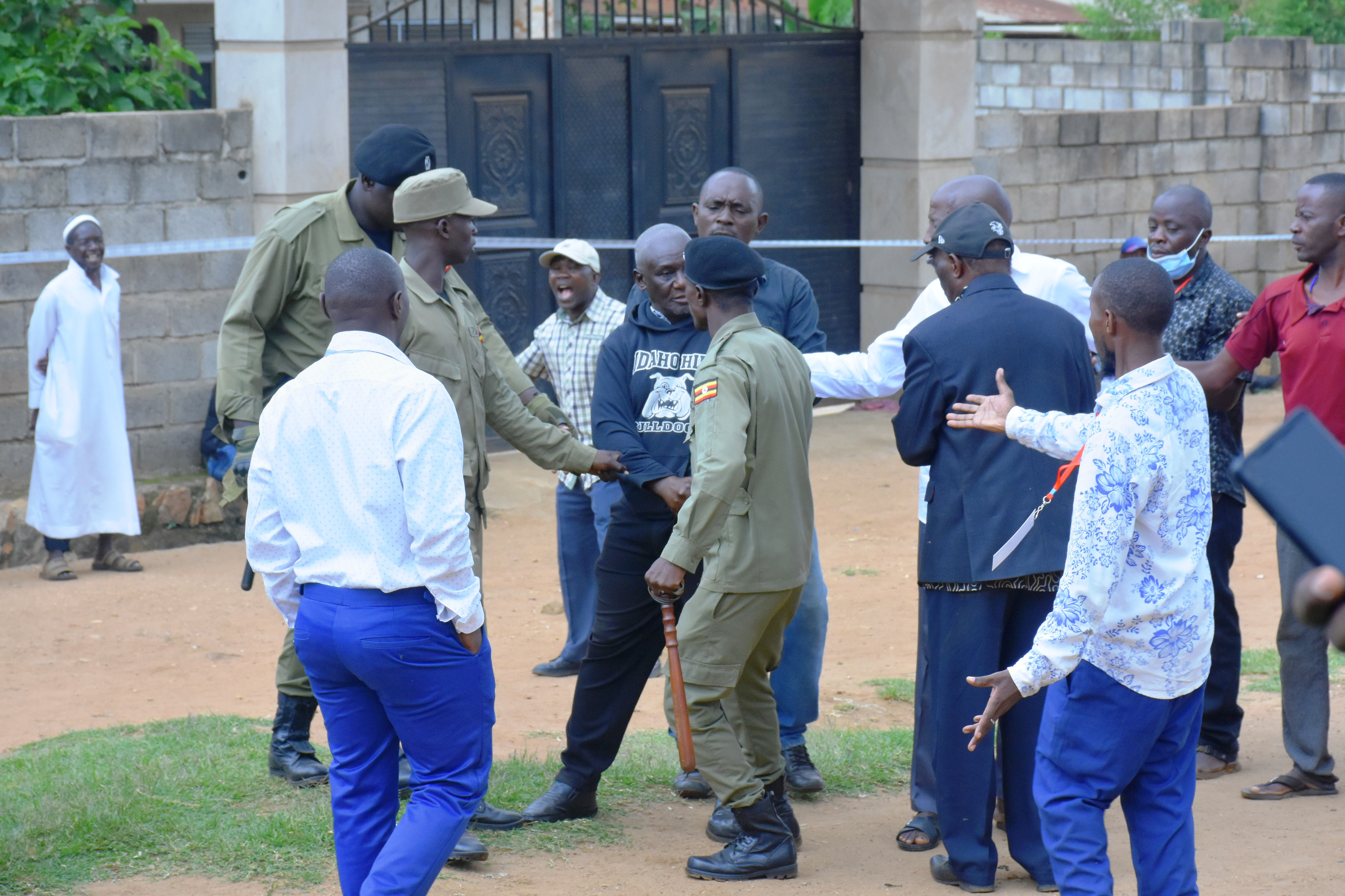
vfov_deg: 13.0
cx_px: 672
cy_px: 448
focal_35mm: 105
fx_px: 3923
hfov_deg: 19.5
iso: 1250
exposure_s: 1/250
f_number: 10
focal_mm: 70
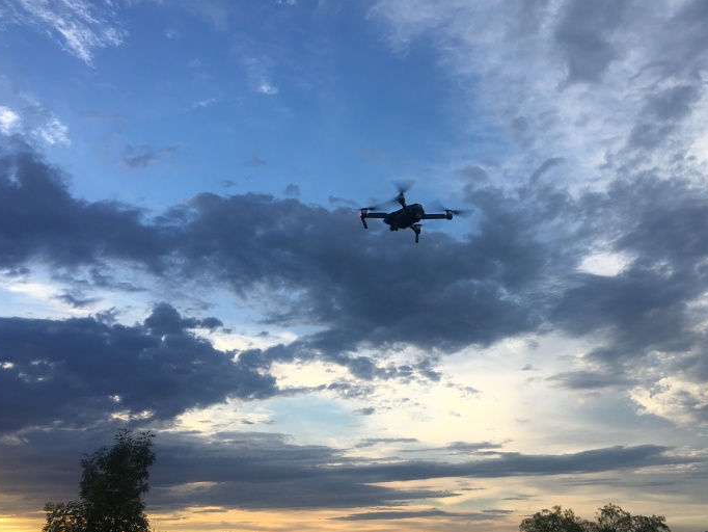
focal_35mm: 34
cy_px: 261
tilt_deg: +22.3
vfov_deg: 41.8
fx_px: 696
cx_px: 402
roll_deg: +2.9
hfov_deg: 53.8
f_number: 2.2
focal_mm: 4.15
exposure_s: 1/582
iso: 25
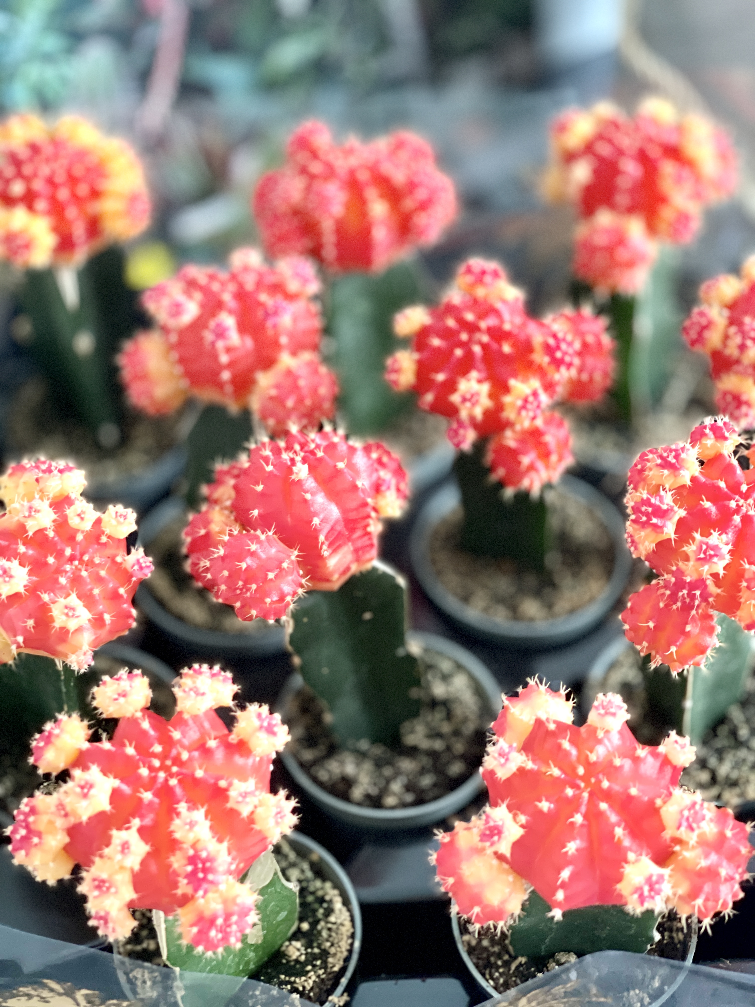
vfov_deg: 30.3
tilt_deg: -47.9
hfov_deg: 22.9
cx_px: 378
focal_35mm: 64
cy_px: 504
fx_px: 1861
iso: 400
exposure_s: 1/31
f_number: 2.2
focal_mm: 7.5
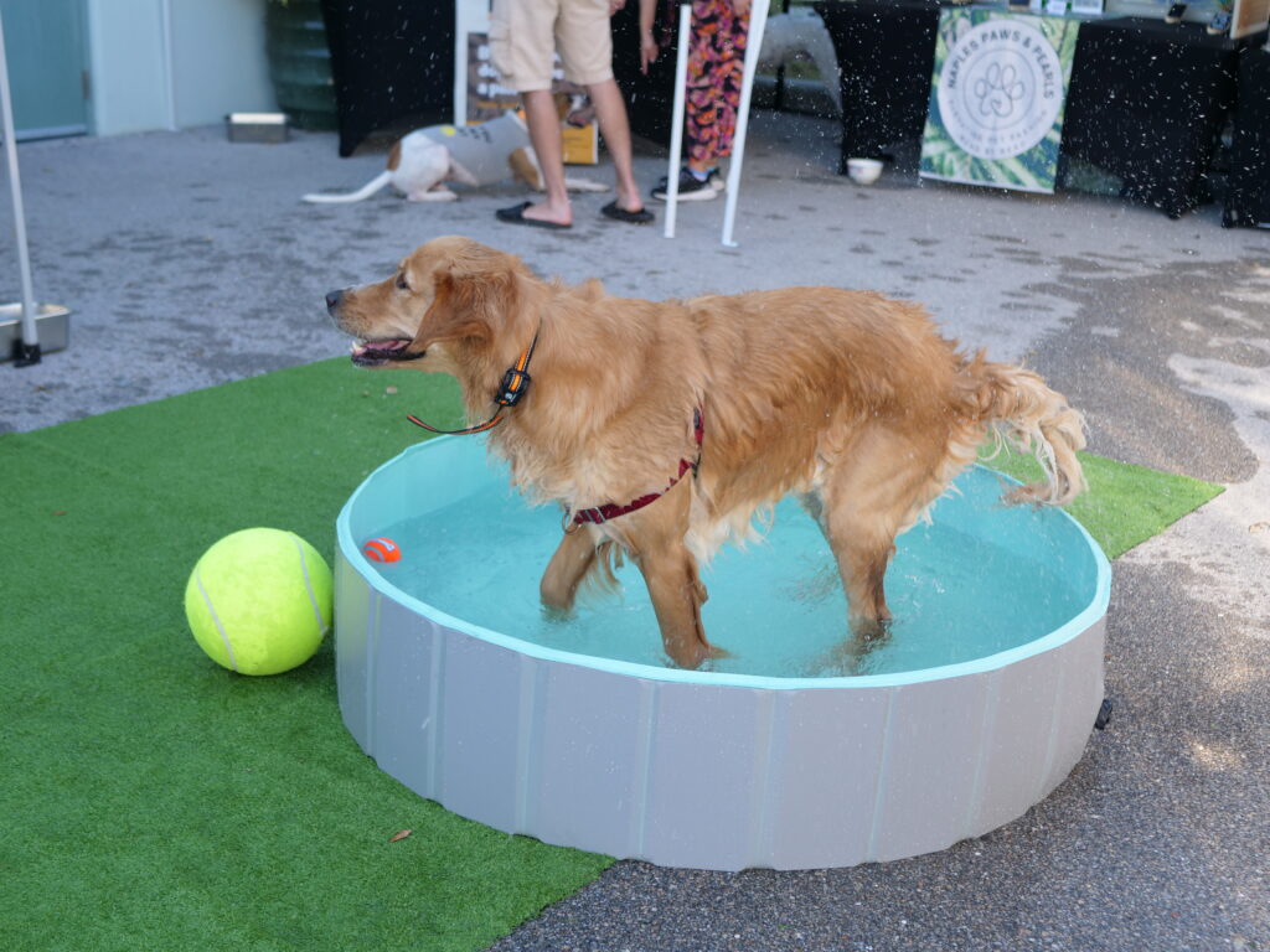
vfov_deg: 29.1
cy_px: 476
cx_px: 635
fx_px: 1834
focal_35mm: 50
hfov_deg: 38.2
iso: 200
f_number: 3.2
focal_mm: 25
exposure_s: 1/320
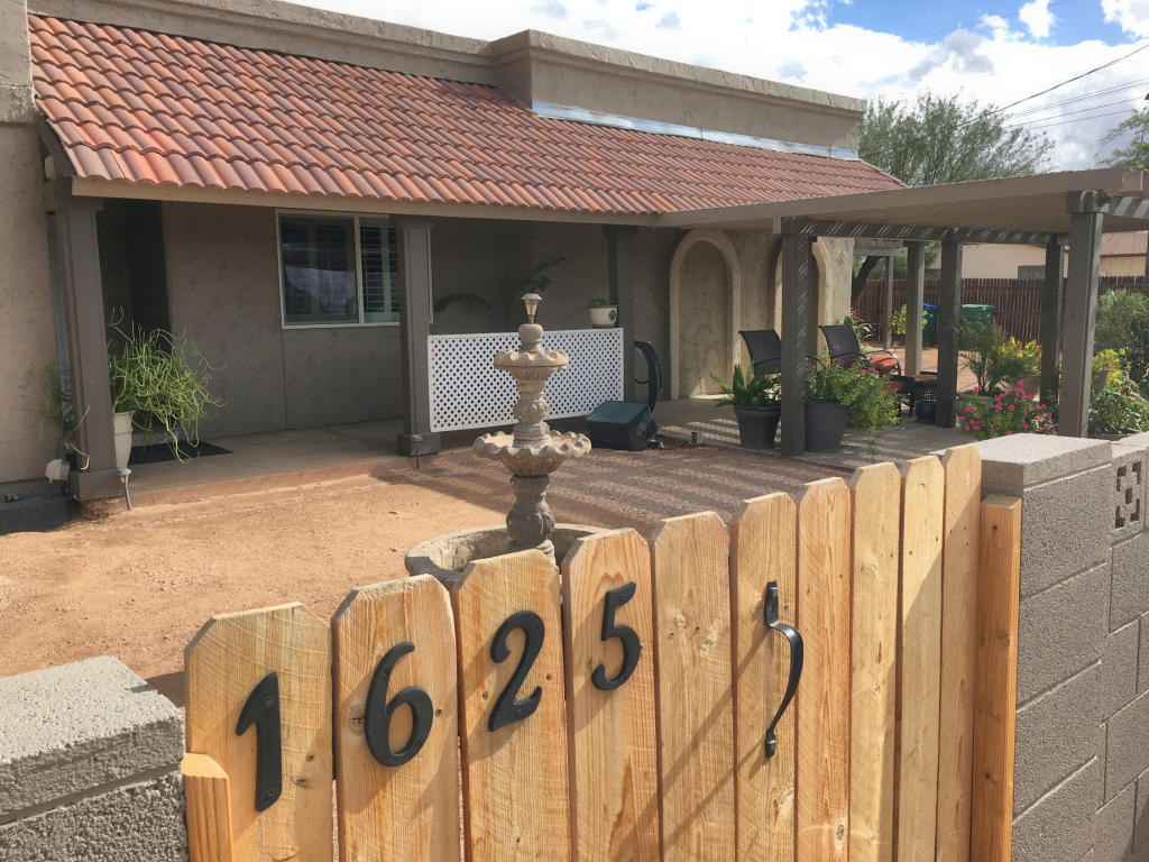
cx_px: 574
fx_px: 963
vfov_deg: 48.2
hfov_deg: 61.7
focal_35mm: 29
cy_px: 431
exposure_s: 1/1304
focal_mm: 4.15
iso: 25
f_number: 2.2
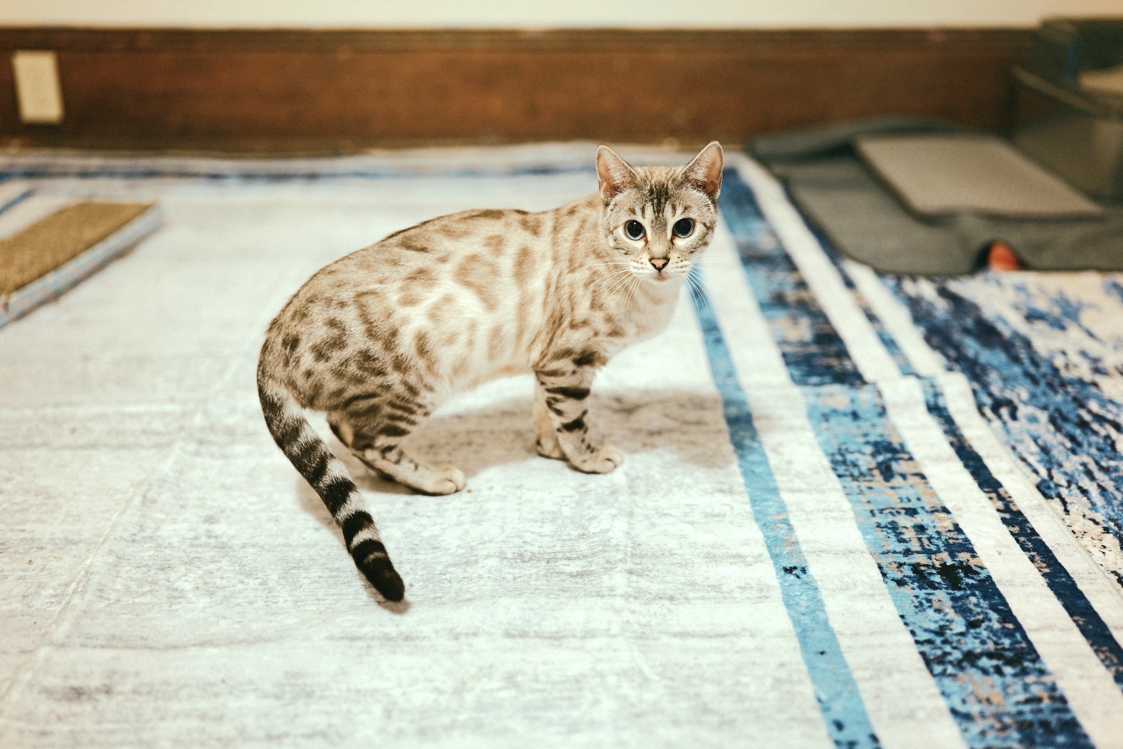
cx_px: 562
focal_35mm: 35
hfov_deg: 54.4
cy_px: 374
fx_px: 1092
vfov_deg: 37.9
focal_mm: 35
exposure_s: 1/40
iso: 800
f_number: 1.4
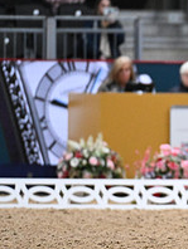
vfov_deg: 1.8
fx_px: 8136
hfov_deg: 1.3
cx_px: 336
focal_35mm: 1126
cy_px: 38
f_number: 4
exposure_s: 1/640
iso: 6400
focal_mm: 400
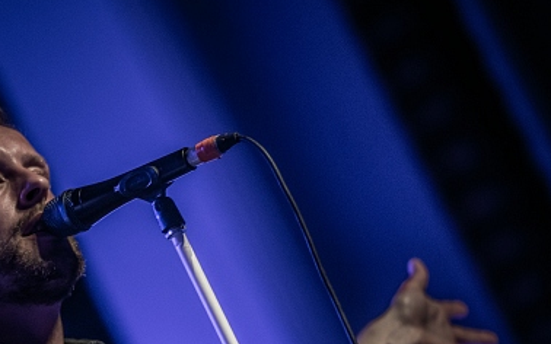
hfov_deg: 5.4
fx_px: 5840
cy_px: 317
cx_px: 152
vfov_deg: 3.4
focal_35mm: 389
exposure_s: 1/80
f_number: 2.8
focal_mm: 200
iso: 1250
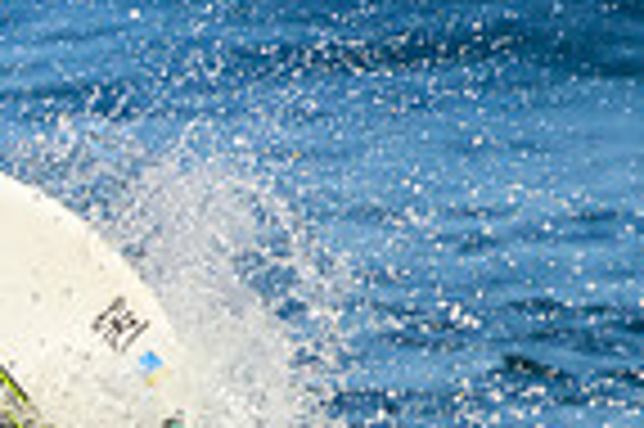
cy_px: 448
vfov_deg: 0.4
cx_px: -576
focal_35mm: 3244
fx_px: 57965
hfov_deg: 0.6
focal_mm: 800
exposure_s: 1/2000
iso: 1000
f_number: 11
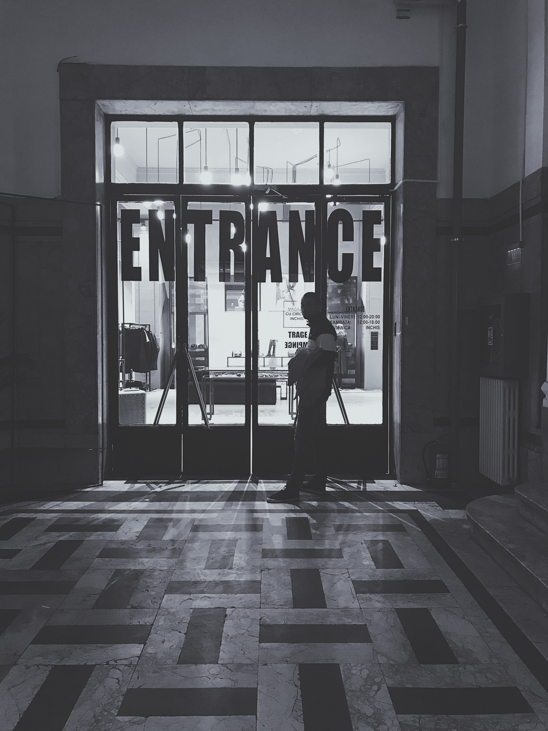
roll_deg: -0.2
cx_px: 274
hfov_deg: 49.7
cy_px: 366
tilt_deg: -1.5
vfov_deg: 63.4
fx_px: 591
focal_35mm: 28
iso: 80
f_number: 1.8
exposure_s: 1/17
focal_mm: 3.99
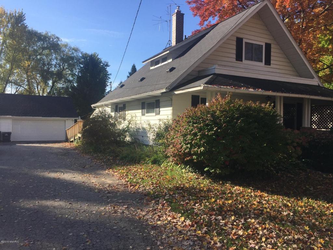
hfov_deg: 61.7
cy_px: 125
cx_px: 166
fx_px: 279
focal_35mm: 29
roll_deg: -0.7
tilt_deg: -1.3
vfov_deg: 48.2
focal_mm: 4.15
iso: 32
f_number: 2.2
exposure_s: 1/1199
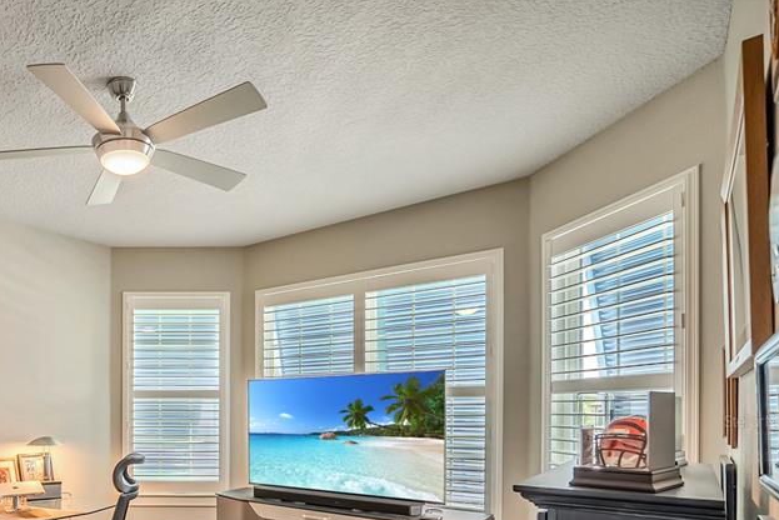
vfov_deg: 49.9
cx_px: 155
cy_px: 421
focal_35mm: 24
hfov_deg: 66.9
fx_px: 519
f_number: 4.5
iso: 1600
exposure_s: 1/800
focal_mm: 14.6
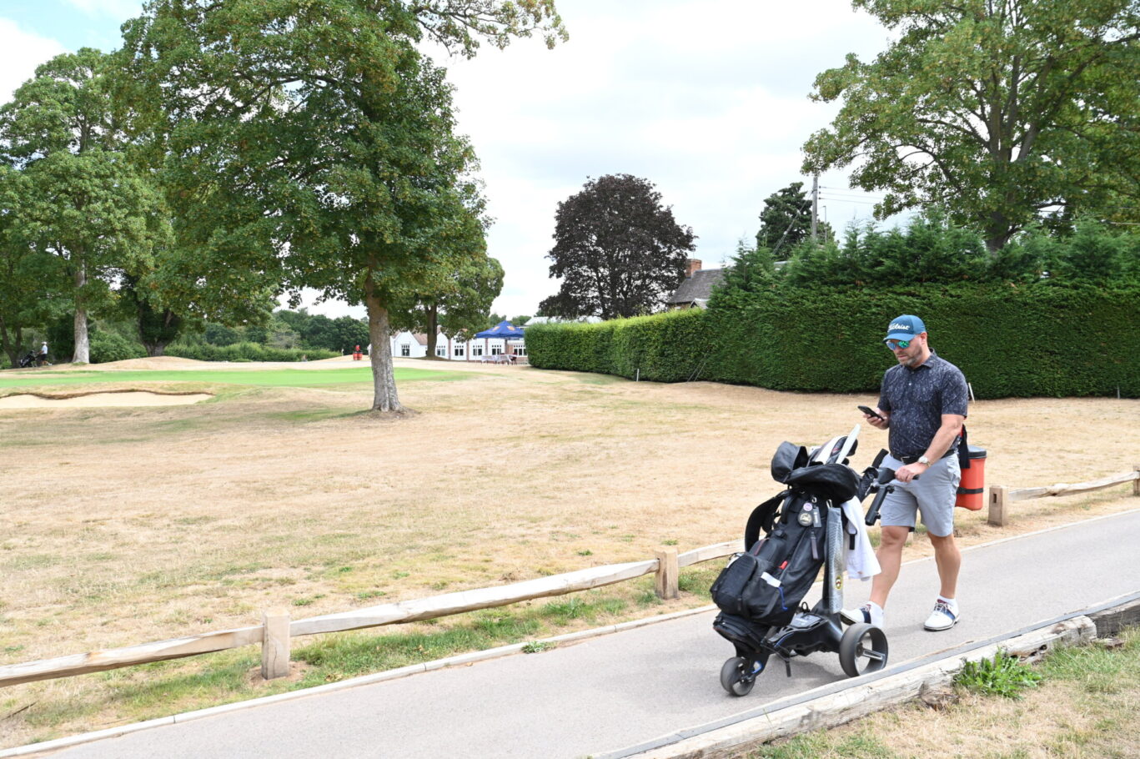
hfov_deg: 67.4
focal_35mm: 27
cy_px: 380
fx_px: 855
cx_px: 570
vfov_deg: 47.9
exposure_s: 1/100
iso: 200
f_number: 9
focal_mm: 27
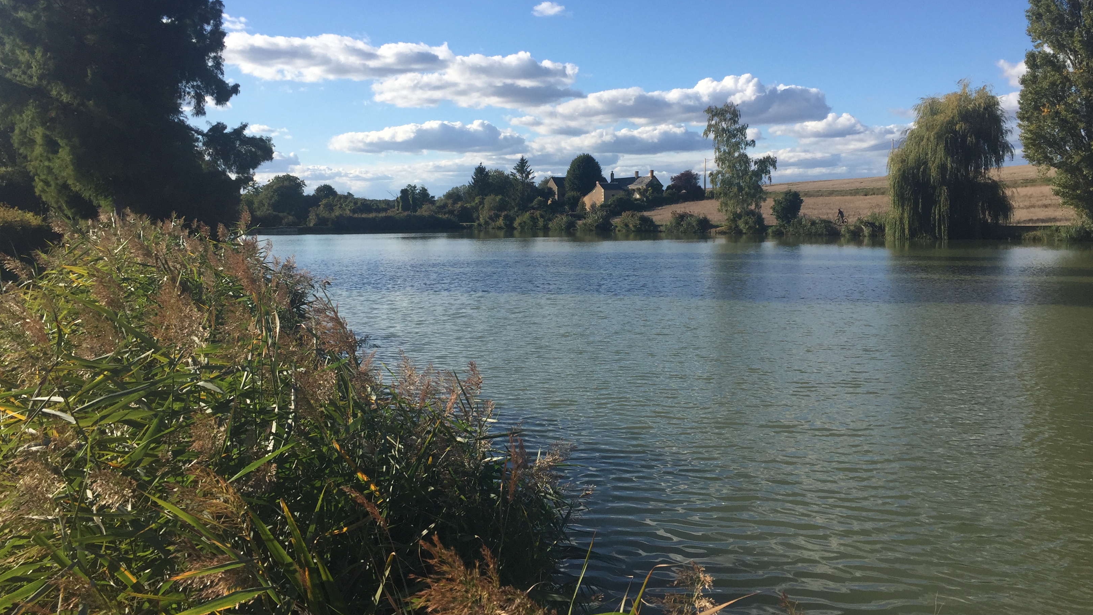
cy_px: 246
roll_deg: -0.2
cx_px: 547
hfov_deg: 61.0
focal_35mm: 32
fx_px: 927
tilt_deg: -1.3
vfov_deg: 36.5
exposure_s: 1/2083
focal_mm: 4.15
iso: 32
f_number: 2.2
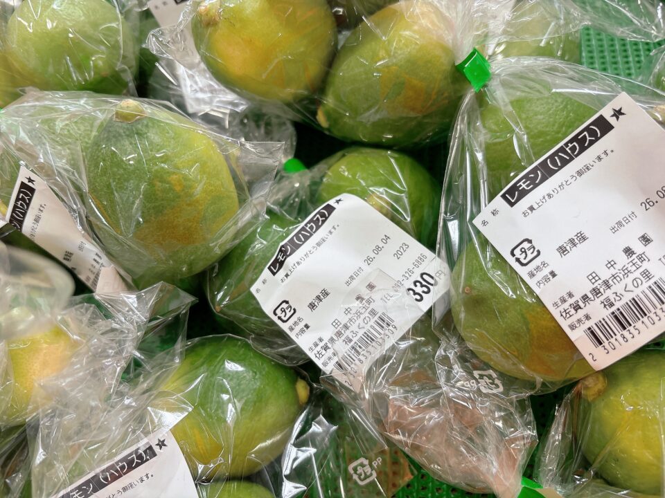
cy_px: 249
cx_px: 332
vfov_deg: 53.1
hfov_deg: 67.3
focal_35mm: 26
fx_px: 499
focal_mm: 5.96
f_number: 1.6
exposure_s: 1/120
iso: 80
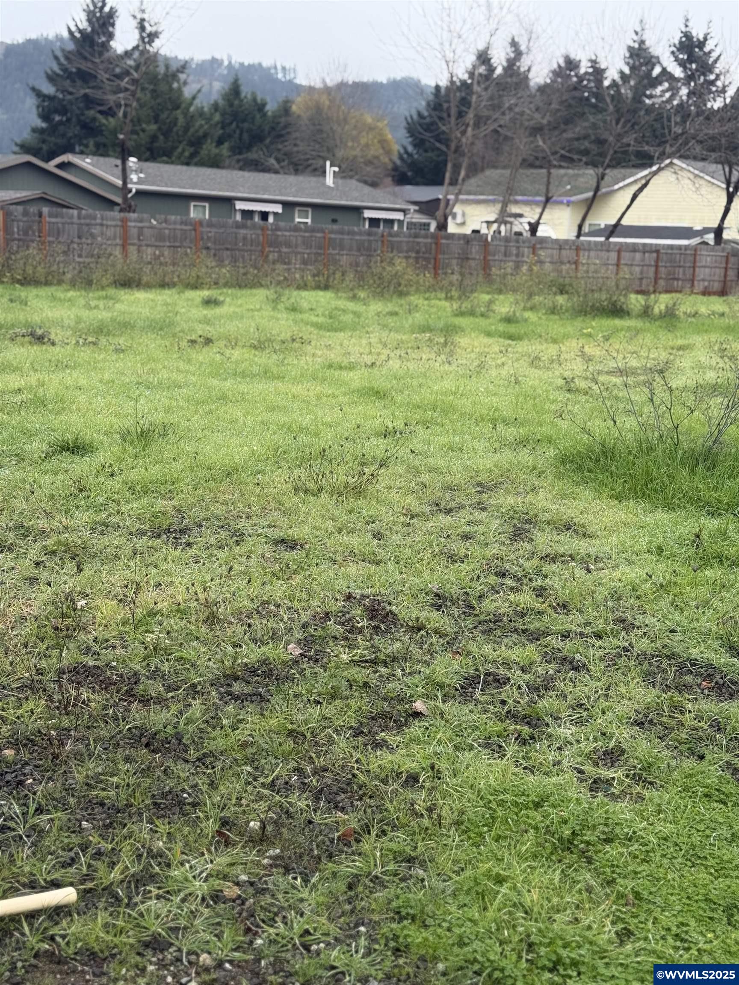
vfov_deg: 39.7
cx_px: 370
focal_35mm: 48
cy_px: 492
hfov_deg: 30.3
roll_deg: -3.6
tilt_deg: -10.0
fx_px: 1366
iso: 64
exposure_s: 1/469
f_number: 1.78
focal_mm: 6.76
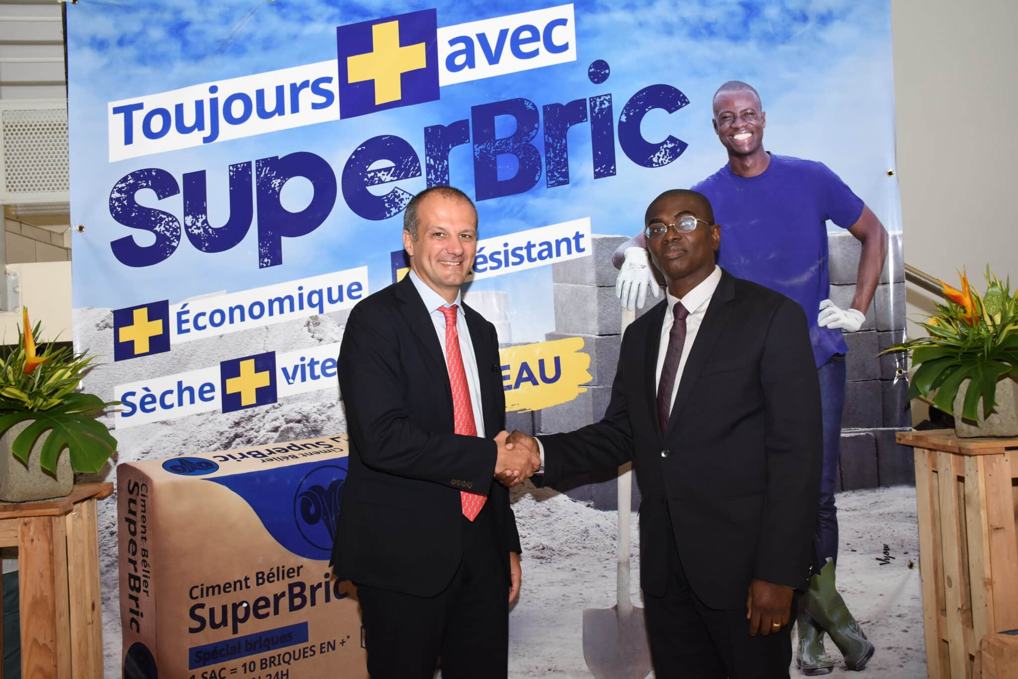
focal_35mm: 34
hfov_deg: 55.1
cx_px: 509
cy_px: 340
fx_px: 975
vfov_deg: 38.4
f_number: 6.3
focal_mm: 23
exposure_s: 1/80
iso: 800
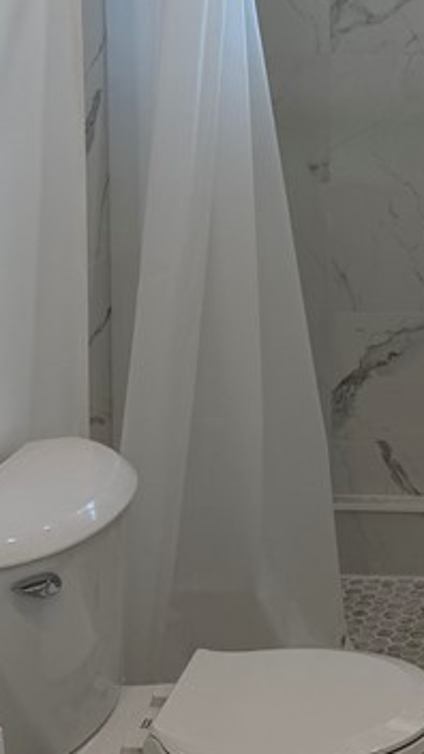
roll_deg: -0.1
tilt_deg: -5.6
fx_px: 1519
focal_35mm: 76
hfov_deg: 15.1
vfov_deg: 26.9
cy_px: 75
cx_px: 574
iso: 80
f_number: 1.78
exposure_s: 1/150
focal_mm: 6.76
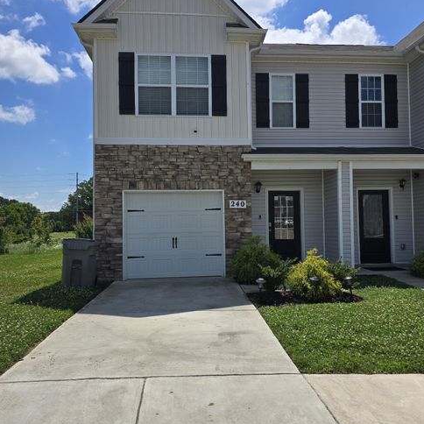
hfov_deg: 57.3
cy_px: 205
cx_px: 218
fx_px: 388
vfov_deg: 57.3
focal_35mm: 28
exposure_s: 1/1380
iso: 12
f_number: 1.7
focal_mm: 6.3
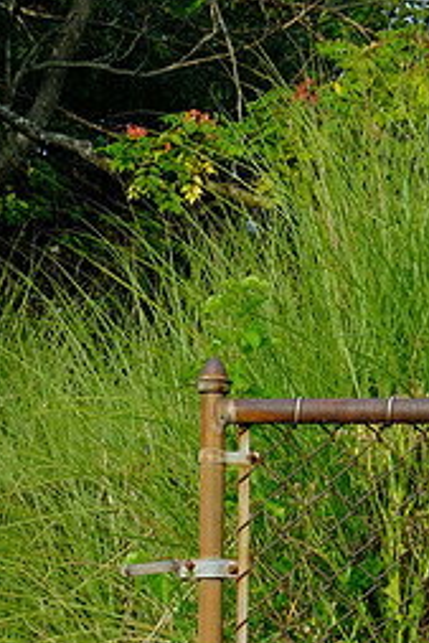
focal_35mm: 181
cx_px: 296
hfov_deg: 7.6
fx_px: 3231
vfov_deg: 11.2
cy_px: 684
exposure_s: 1/38
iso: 200
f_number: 16
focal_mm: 52.7
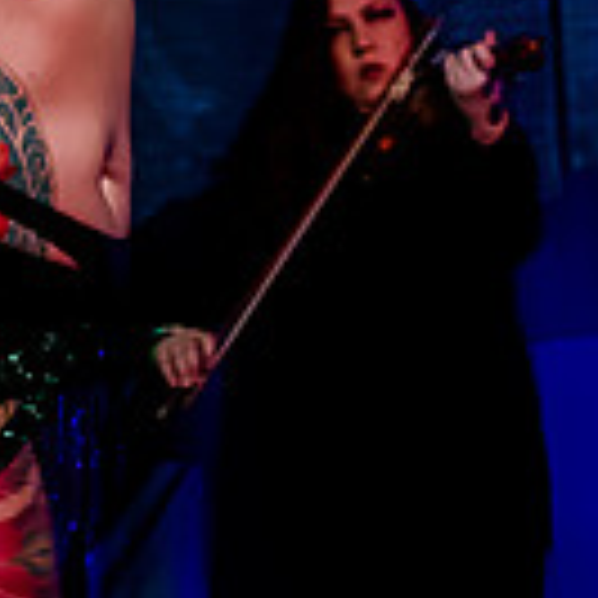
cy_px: -247
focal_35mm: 199
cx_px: 267
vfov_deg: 8.6
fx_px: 3889
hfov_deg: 8.8
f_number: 4
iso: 4000
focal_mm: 46
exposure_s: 1/100
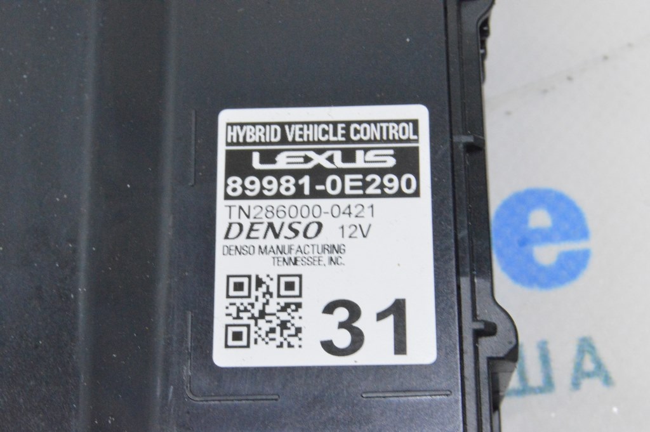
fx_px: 1488
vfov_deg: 16.5
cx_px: 325
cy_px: 216
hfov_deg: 24.6
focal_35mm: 82
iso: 6400
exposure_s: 1/20
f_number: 20
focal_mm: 55
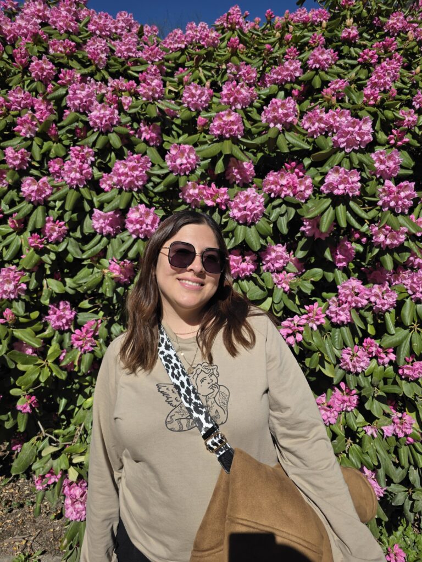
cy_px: 281
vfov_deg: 73.9
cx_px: 211
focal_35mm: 23
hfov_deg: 58.9
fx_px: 374
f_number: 1.7
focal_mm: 6.3
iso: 64
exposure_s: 1/7944
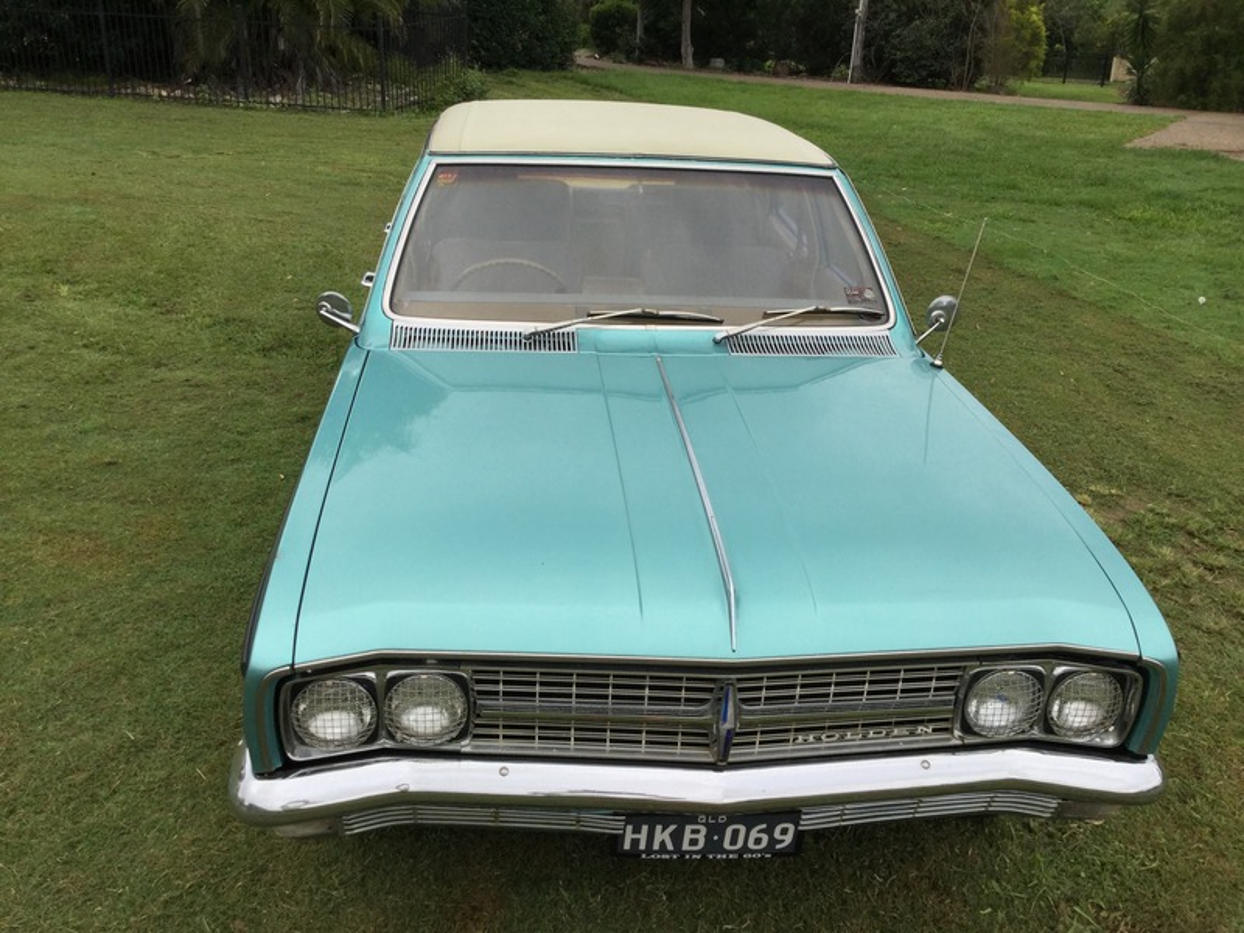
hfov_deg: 58.4
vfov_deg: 45.4
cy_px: 466
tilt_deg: -22.4
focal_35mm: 31
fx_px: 1114
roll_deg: -2.2
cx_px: 622
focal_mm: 3.3
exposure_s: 1/304
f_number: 2.4
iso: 25
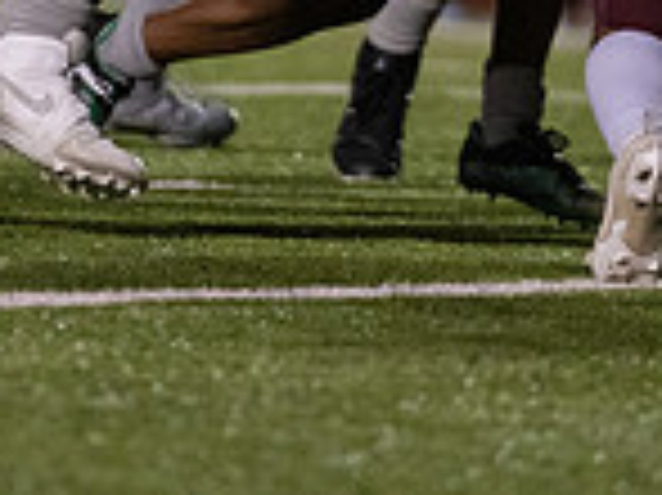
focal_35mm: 761
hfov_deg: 2.6
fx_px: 14542
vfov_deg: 1.9
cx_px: 387
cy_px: -367
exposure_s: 1/1250
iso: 5000
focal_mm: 200
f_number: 2.8
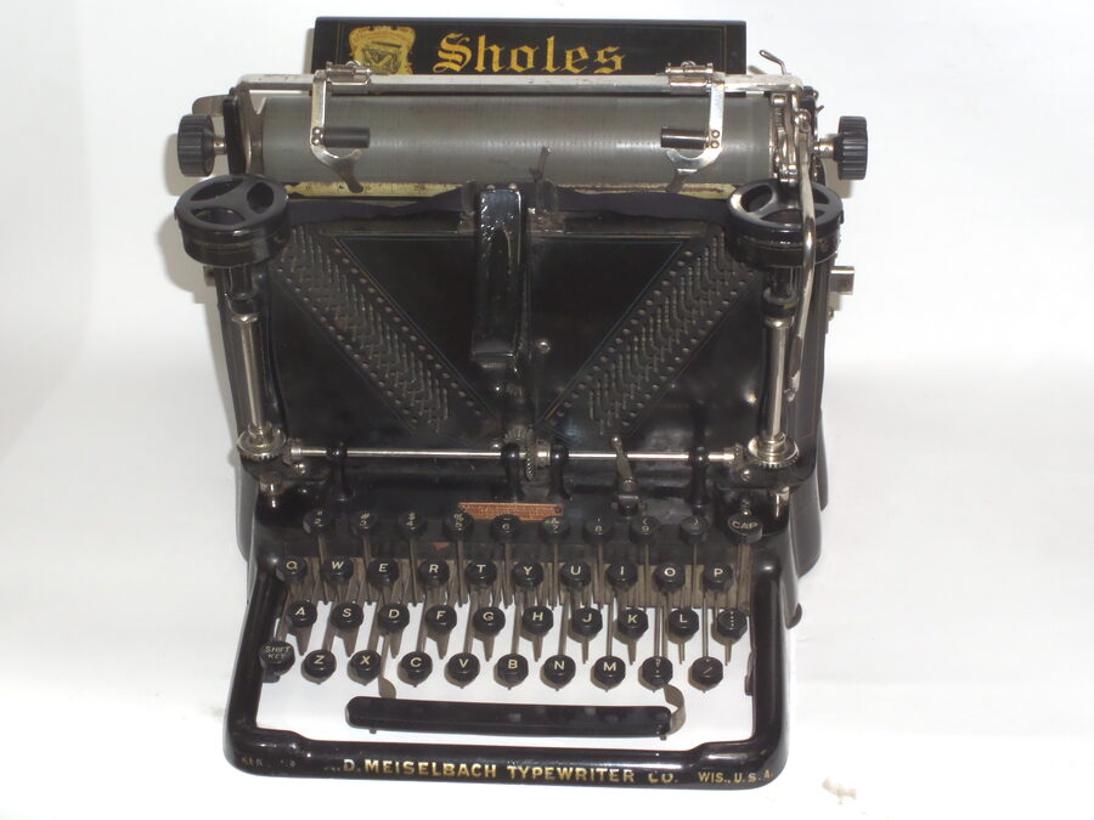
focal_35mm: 62
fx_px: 1959
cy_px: 410
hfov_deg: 31.2
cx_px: 547
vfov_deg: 23.7
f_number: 7
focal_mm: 10.2
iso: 320
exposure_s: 1/45
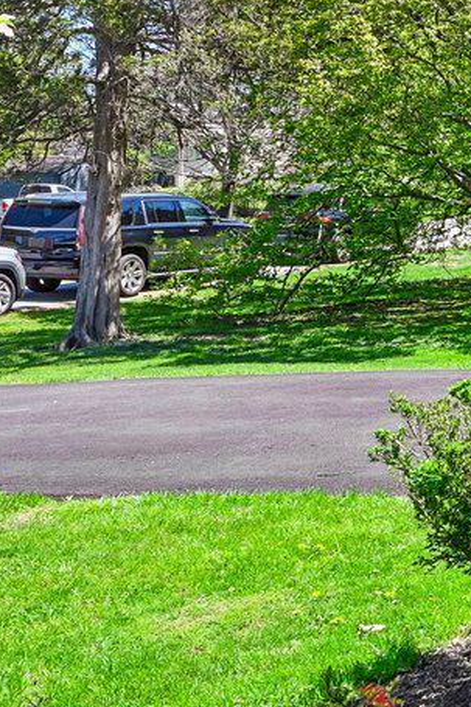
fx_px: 1414
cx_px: 891
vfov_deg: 27.8
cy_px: 211
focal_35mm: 72
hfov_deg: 15.7
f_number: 8
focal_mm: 16
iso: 800
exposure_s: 1/640
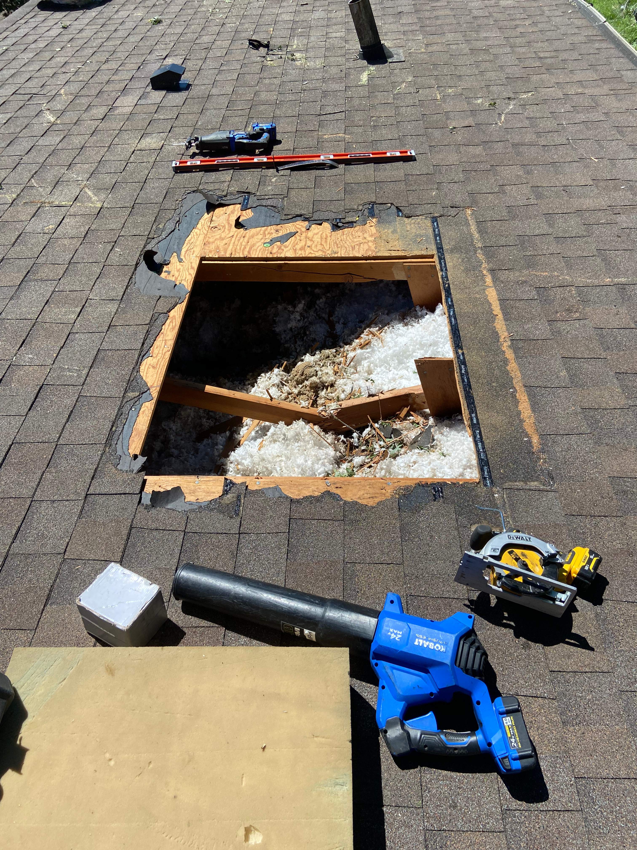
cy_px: 425
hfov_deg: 53.1
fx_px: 638
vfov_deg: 67.3
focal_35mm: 26
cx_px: 318
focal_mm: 4.25
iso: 32
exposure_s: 1/2755
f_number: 1.8
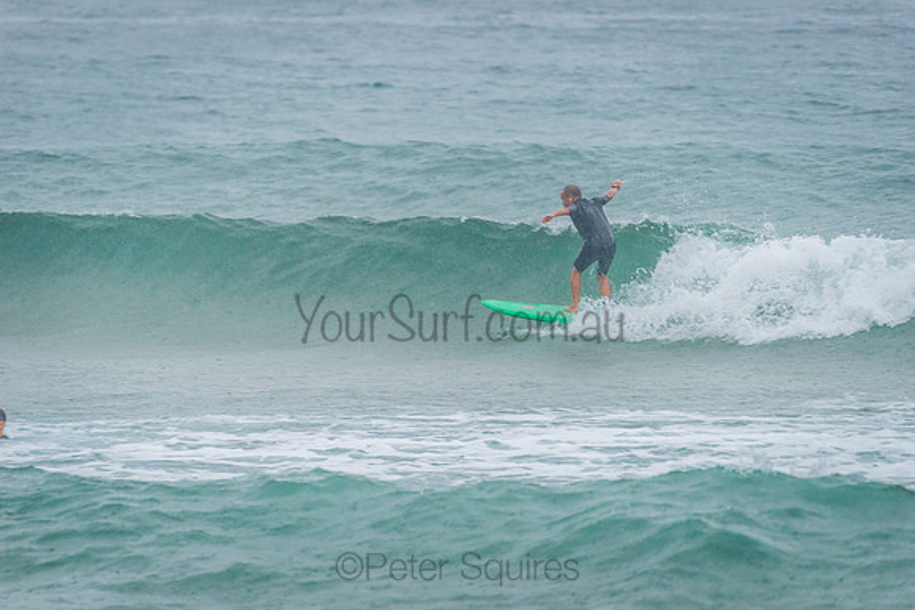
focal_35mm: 500
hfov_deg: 4.1
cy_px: 305
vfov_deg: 2.8
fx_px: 12711
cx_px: 458
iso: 1100
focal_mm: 500
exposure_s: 1/320
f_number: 5.6
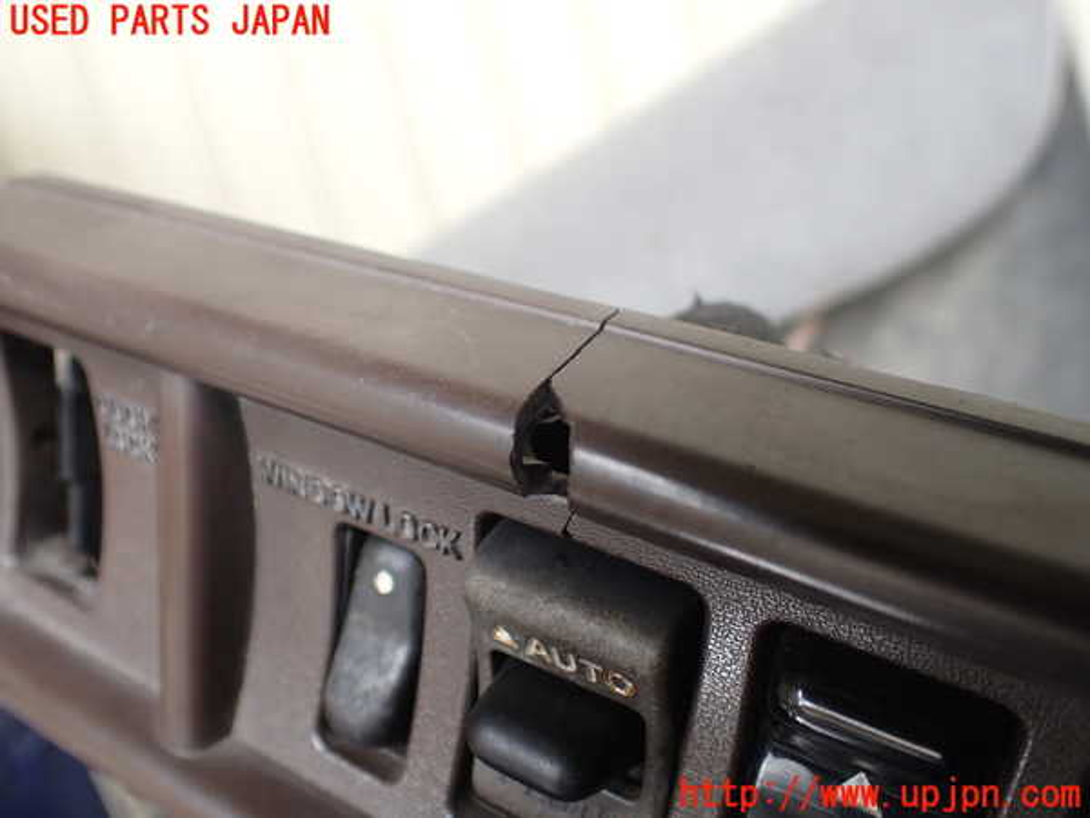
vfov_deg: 46.8
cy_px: 409
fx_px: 945
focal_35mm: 30
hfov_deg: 60.0
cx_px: 545
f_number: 2.3
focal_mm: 5.4
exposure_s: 1/125
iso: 200
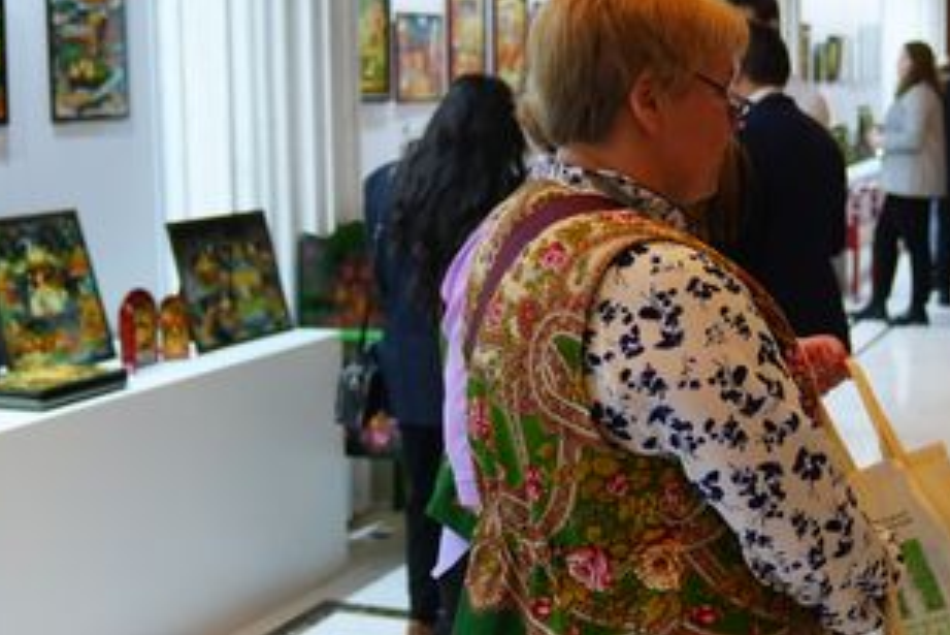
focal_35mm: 66
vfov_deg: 20.6
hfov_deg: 30.5
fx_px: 1742
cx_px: 543
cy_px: 269
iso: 1600
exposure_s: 1/400
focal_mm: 29
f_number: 2.8
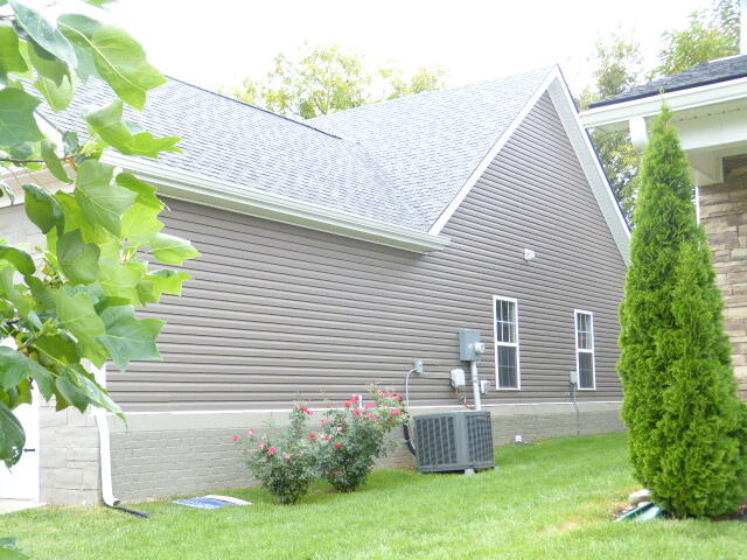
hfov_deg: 40.4
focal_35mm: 47
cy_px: 280
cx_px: 374
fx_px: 1014
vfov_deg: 30.9
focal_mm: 8.5
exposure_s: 1/320
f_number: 3.2
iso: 200
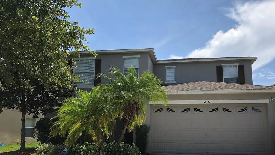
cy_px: 99
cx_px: 145
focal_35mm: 34
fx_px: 248
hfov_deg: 58.0
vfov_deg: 34.4
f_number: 1.8
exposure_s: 1/2114
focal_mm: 4
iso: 20
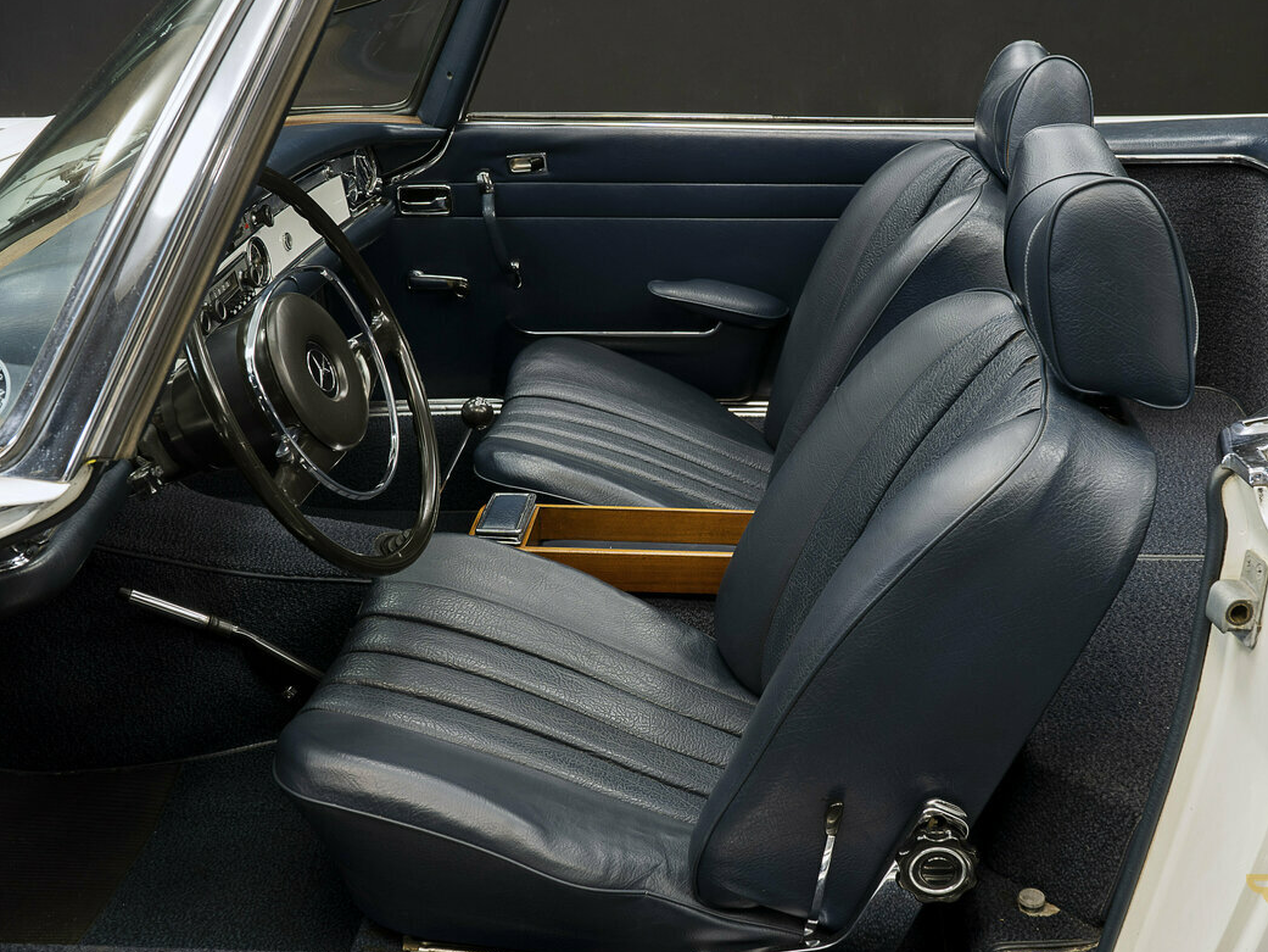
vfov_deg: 35.1
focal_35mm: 41
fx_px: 1502
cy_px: 471
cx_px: 710
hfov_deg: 45.7
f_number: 9
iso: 250
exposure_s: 1.6
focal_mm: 37
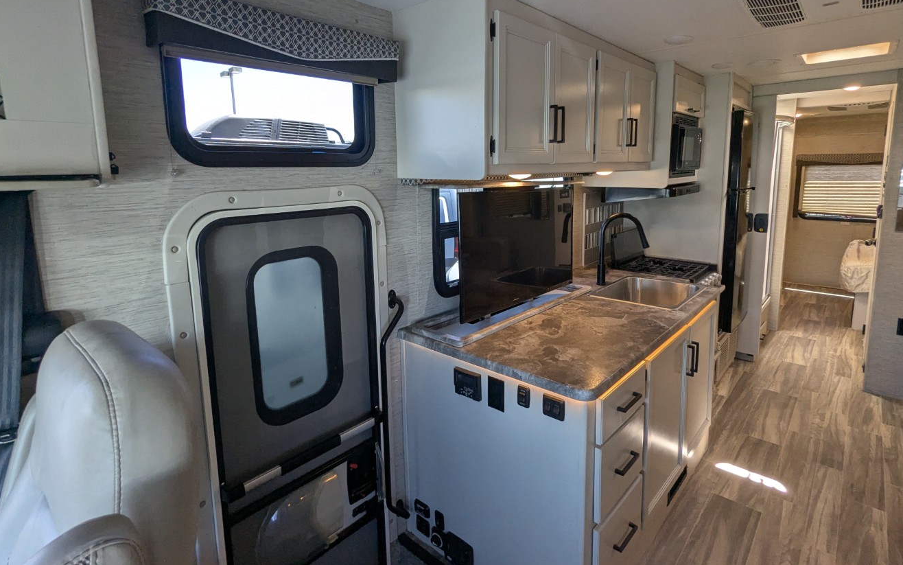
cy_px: 231
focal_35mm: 18
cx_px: 454
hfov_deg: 91.1
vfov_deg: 64.5
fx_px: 443
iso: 169
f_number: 2.2
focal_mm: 2.35
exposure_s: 1/185
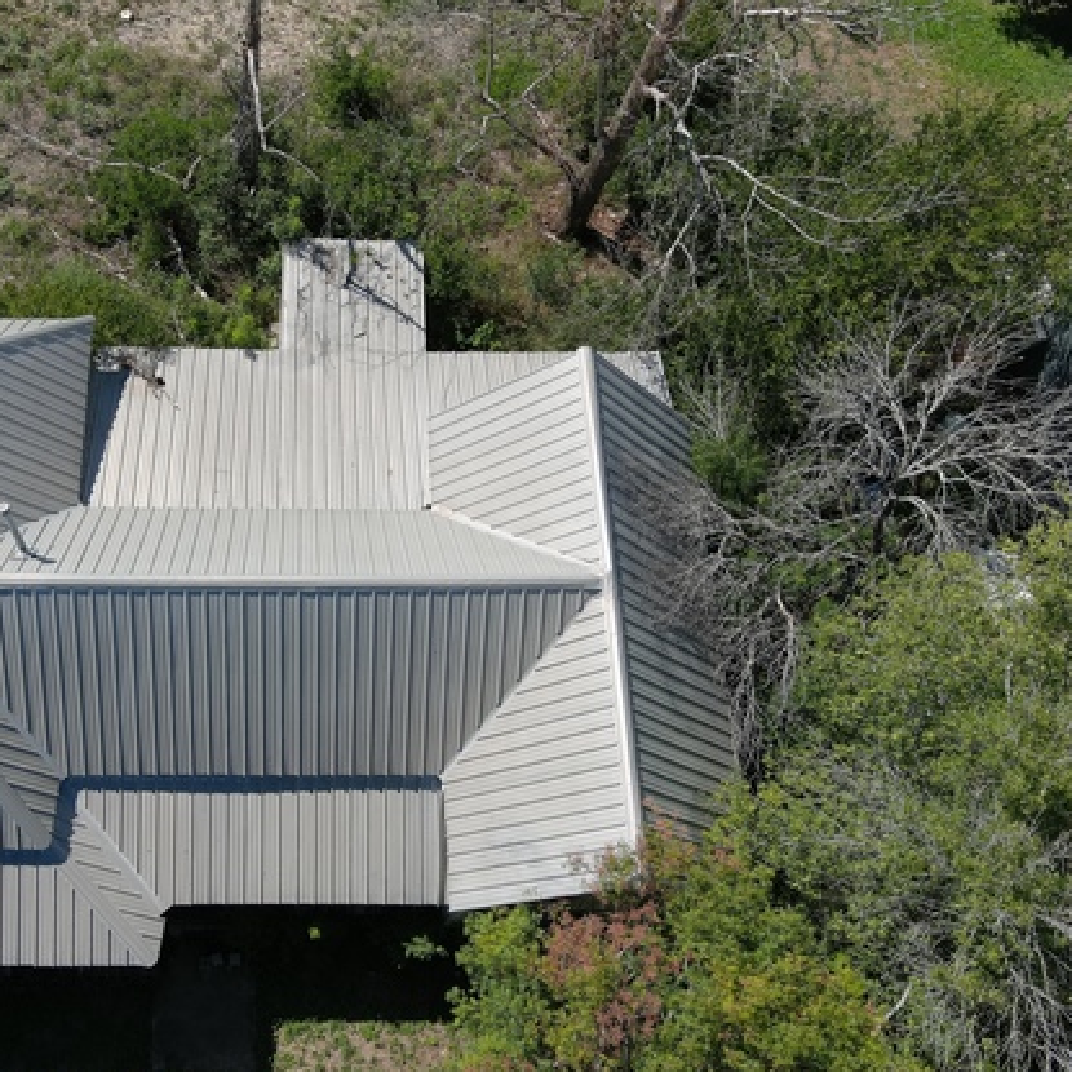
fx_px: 1331
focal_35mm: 38
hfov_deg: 42.8
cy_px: 546
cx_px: 300
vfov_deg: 43.9
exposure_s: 1/1250
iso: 100
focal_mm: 10.57
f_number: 2.8
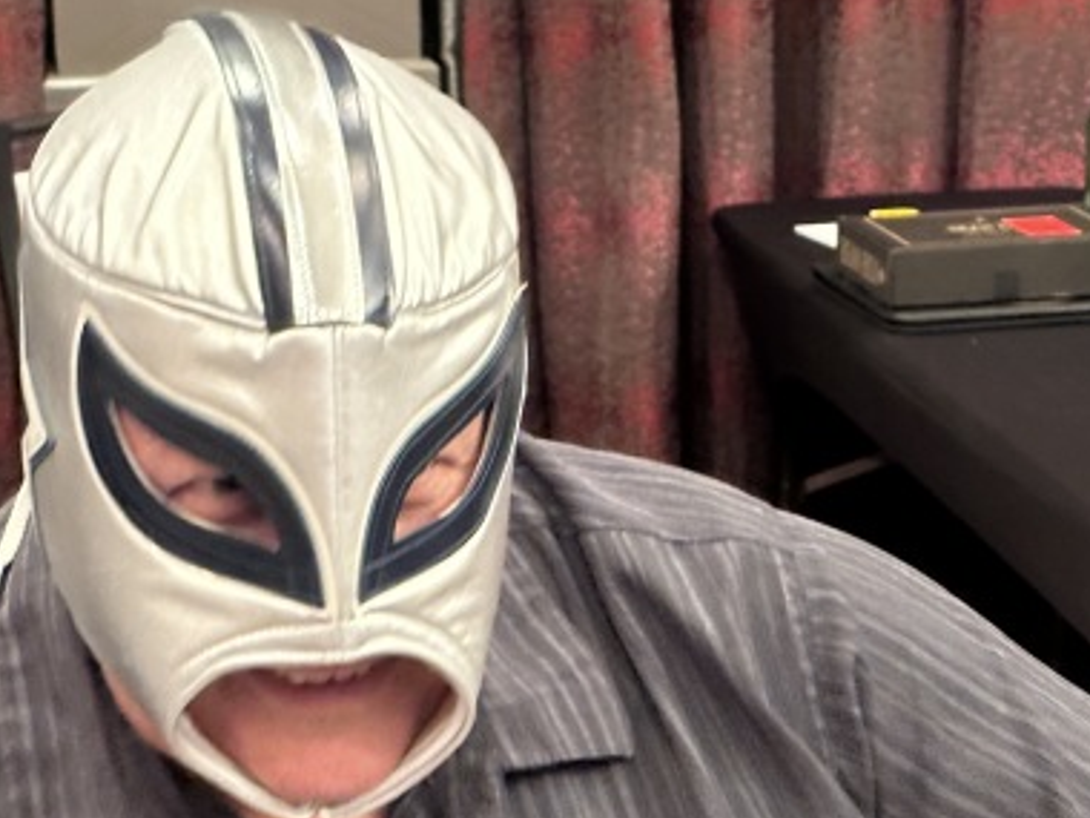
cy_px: 600
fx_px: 3180
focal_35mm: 101
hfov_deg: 19.4
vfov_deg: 14.6
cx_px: 396
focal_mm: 6.86
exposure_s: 1/30
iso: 500
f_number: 1.78
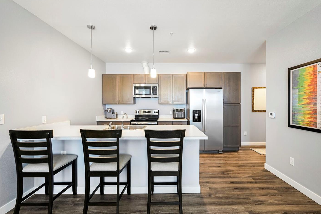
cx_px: 171
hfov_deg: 96.6
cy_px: 108
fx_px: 143
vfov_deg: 73.7
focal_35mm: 16
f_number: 7.1
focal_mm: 14
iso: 400
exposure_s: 1/8
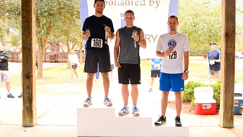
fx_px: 274
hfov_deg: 47.8
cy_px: 59
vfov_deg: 28.0
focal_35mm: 43
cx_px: 122
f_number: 4
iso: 640
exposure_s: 1/125
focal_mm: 27
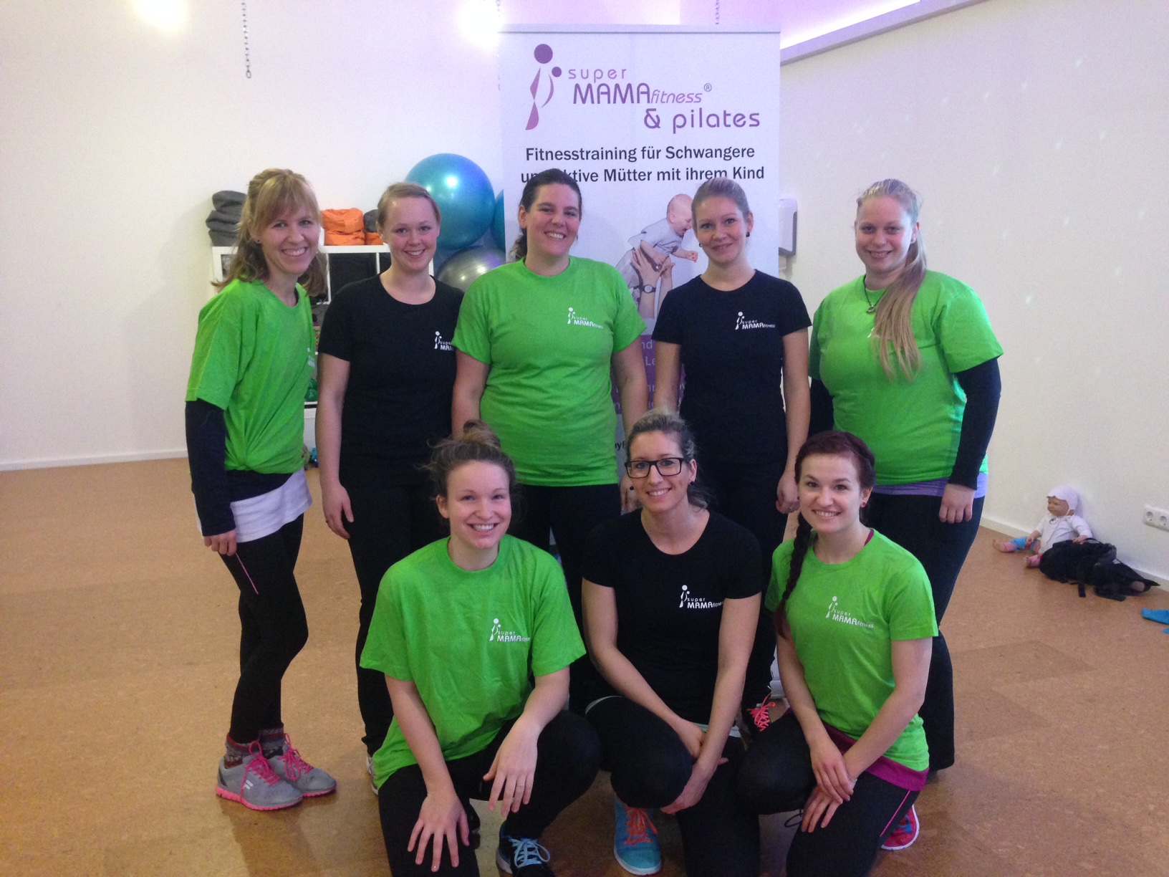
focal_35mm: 33
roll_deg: +1.1
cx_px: 584
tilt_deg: -10.5
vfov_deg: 42.9
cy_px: 438
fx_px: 1114
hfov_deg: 55.4
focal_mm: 4.12
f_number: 2.4
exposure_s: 1/20
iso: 320
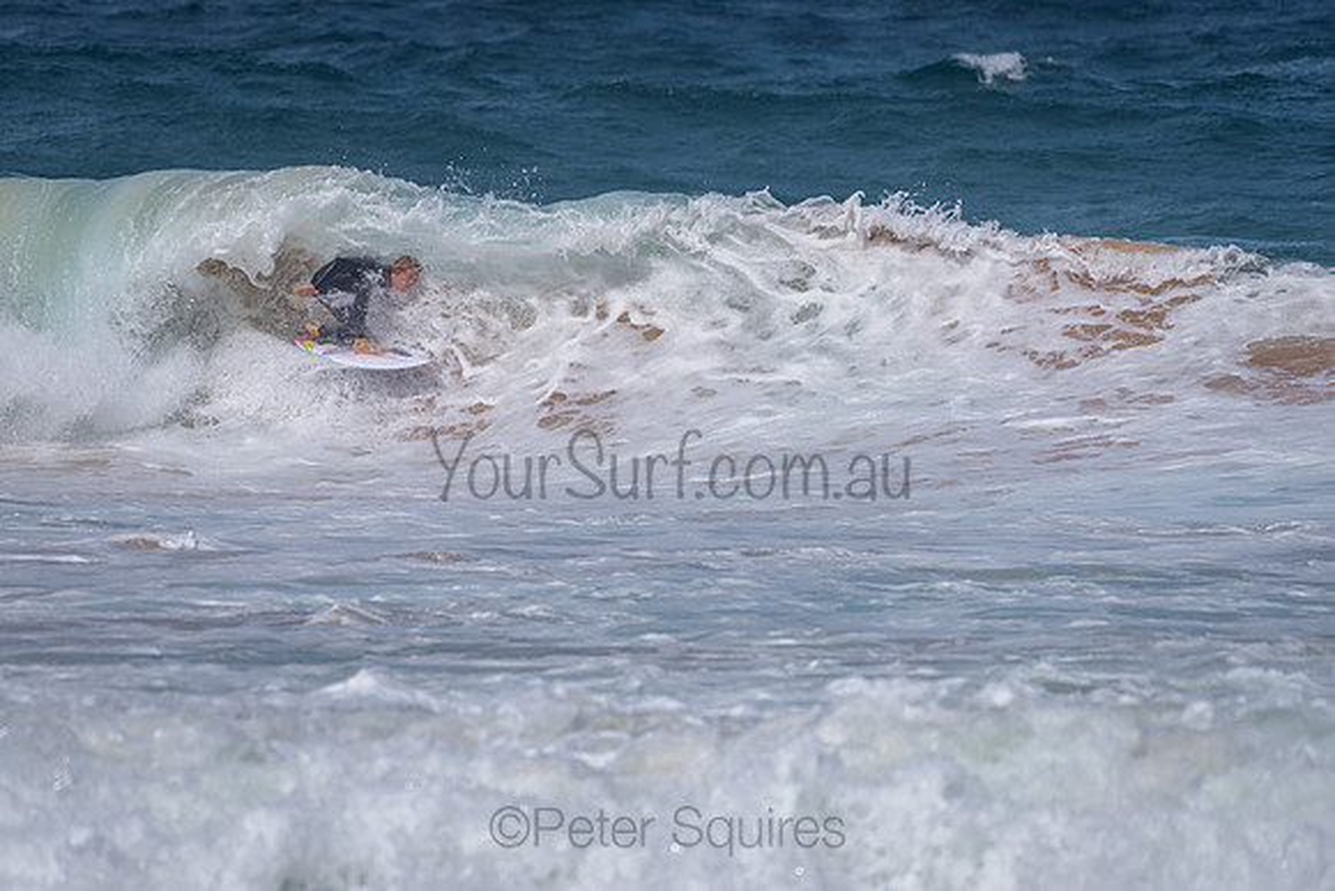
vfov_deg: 2.2
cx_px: 546
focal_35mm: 613
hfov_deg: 3.4
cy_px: 382
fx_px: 22749
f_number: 5.6
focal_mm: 500
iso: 72
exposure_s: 1/2000
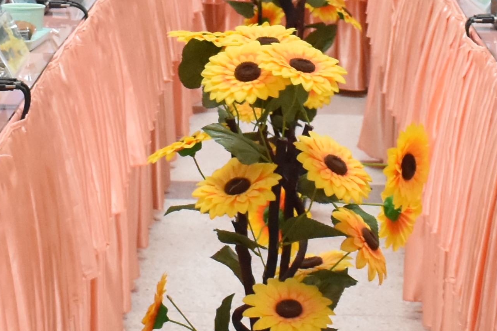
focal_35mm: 182
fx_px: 2512
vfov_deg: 7.4
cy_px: -161
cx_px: 334
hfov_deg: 11.3
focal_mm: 26
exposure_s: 1/160
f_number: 6.3
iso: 2000
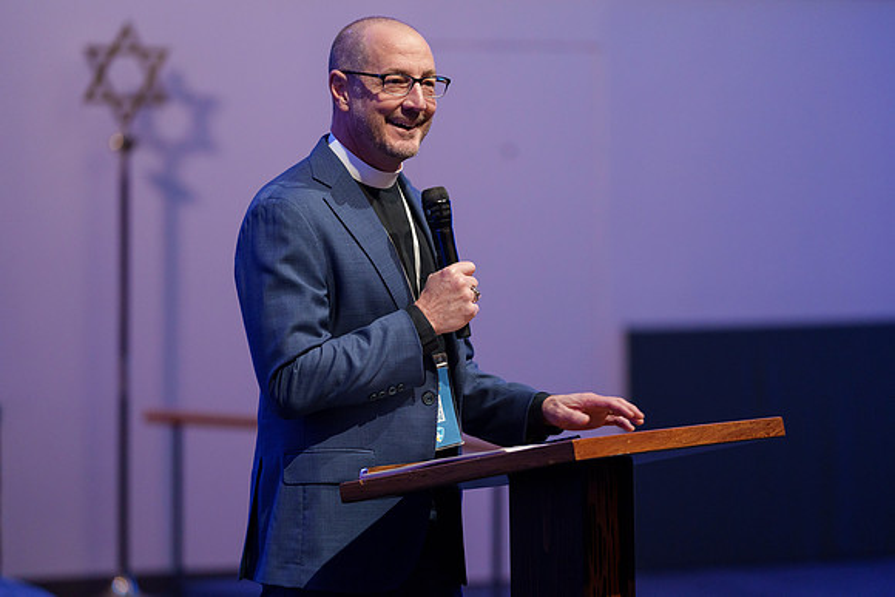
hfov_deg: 10.3
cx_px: 448
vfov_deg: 6.9
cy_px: 298
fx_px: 4973
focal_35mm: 200
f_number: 2.8
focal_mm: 200
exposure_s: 1/160
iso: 1600
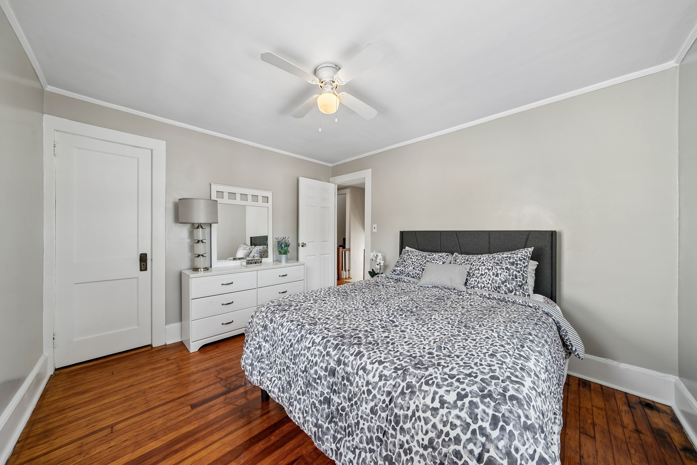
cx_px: 348
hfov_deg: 112.6
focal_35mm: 12
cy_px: 232
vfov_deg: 90.0
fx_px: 232
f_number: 8
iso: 100
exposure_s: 1/10
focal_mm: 12
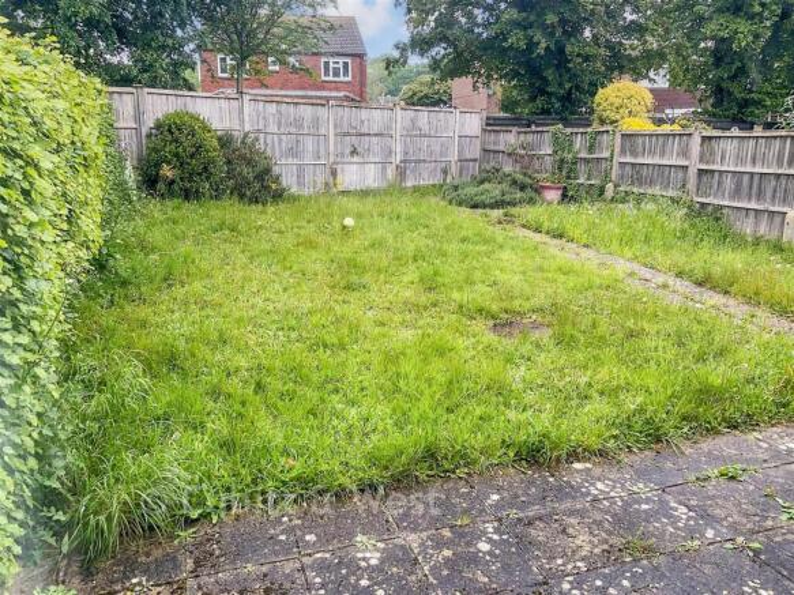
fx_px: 665
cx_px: 397
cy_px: 298
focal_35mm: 29
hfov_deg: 61.7
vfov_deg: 48.2
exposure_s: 1/120
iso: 25
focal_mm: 3
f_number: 1.8
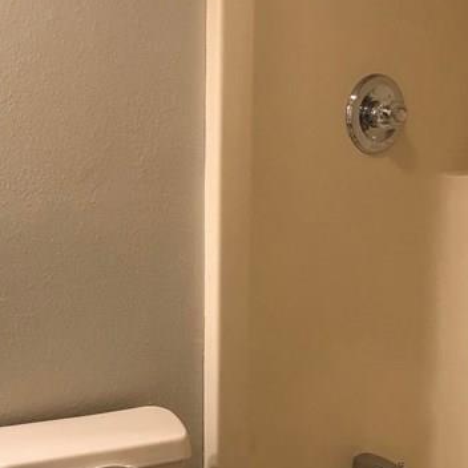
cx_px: 138
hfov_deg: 23.8
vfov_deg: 24.0
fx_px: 1101
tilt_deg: -9.0
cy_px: 265
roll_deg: +1.1
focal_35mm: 72
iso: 50
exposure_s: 1/15
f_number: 1.8
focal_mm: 3.99
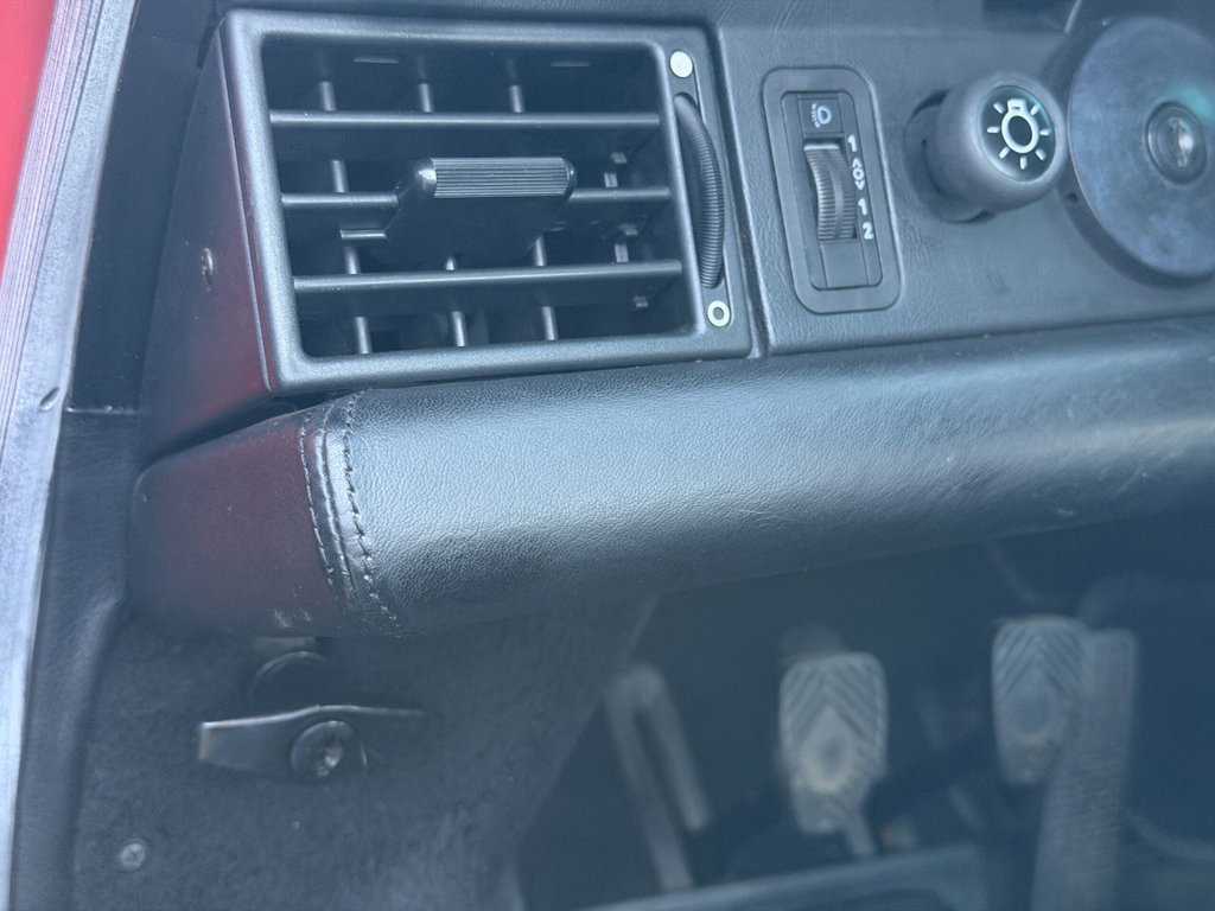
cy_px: 456
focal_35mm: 48
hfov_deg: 39.7
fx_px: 1685
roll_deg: -1.6
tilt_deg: -14.9
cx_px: 608
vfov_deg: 30.3
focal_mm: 6.76
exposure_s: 1/43
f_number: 1.78
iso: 250
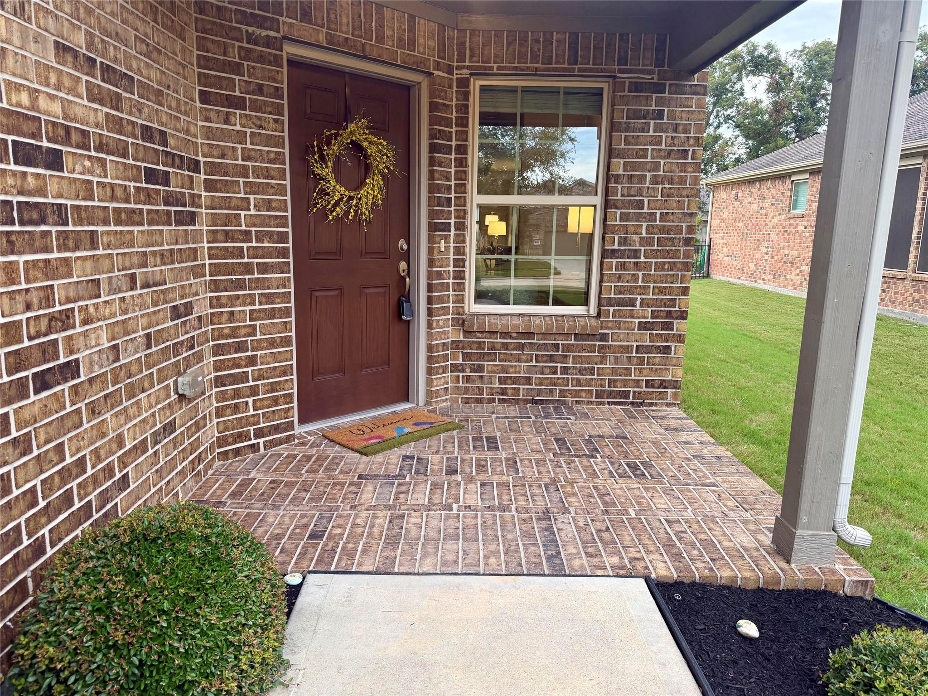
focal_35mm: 24
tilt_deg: -10.1
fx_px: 643
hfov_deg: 71.6
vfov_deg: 56.8
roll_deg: -0.7
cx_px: 464
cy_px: 348
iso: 125
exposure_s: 1/121
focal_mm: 6.76
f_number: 1.78
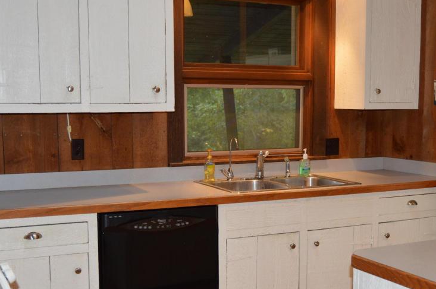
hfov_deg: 38.2
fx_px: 629
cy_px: 189
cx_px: 244
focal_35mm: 52
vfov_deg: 25.8
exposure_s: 1/60
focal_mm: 22
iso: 560
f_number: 3.5
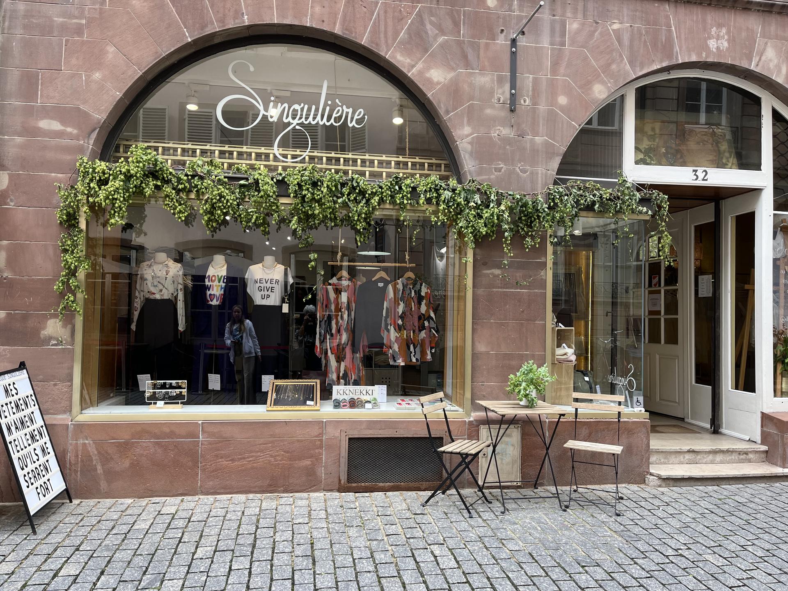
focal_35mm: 26
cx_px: 394
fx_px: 592
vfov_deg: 53.1
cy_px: 296
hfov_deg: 67.3
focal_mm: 5.1
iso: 40
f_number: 1.6
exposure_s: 1/192
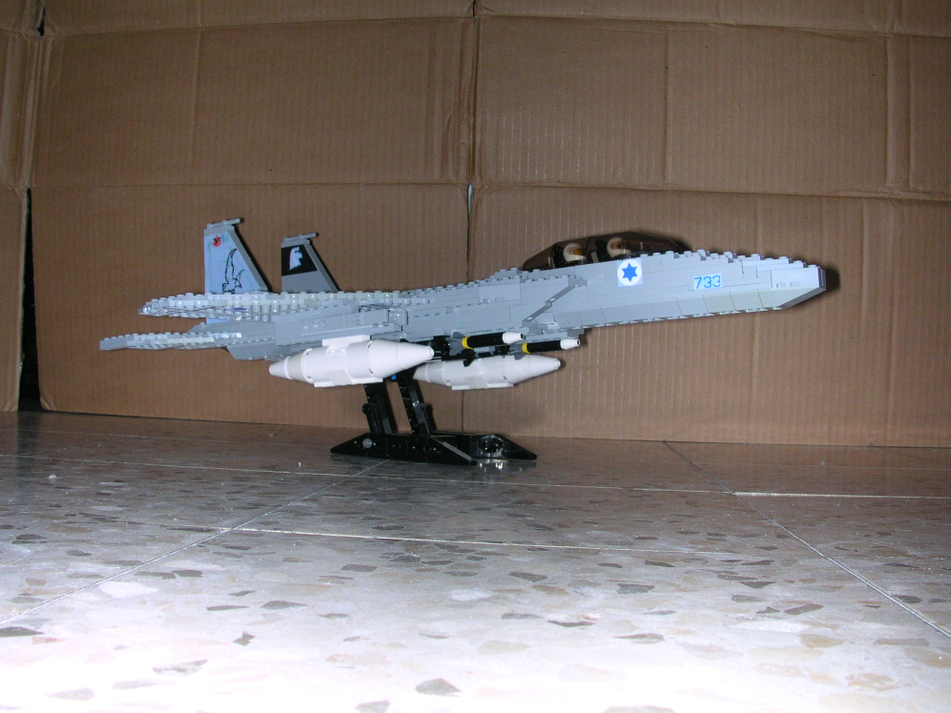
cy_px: 364
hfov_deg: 49.0
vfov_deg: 37.7
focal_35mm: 38
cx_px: 470
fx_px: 1044
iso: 100
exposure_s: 1/60
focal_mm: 5.6
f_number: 4.5
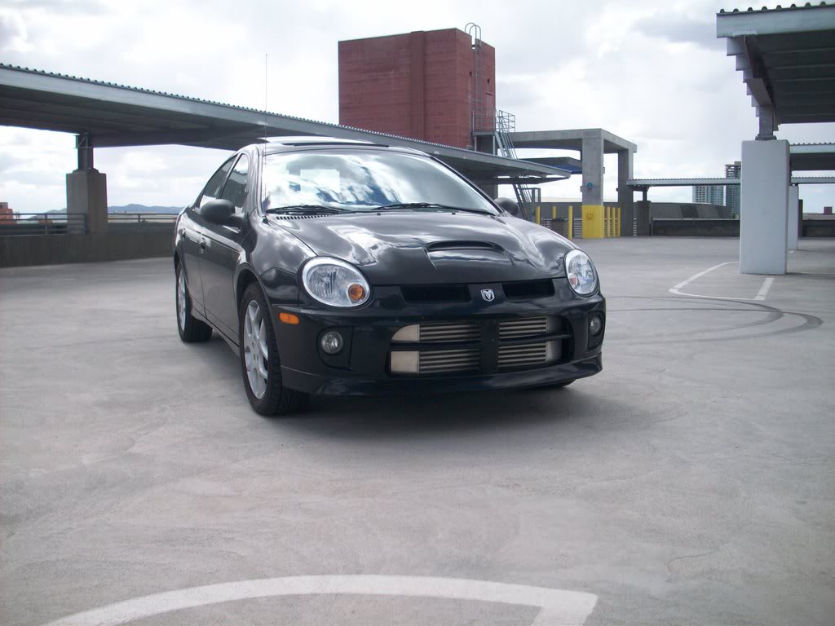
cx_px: 418
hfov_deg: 50.1
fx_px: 893
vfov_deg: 38.7
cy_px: 313
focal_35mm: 37
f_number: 5.6
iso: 80
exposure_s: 1/246
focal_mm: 6.2
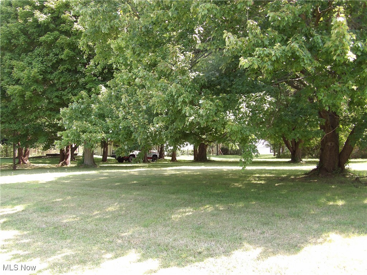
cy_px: 138
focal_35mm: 39
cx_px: 184
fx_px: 413
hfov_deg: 47.9
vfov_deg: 36.8
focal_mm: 7
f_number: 3.7
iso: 100
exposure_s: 1/84
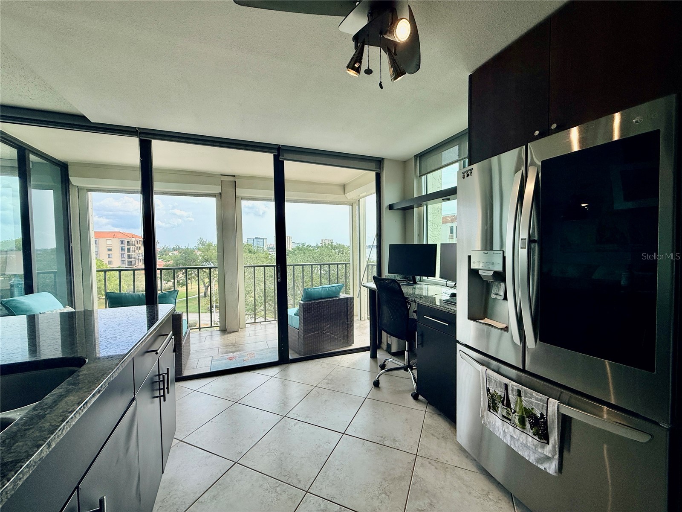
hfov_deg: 102.1
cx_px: 341
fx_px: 276
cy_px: 256
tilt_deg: -1.9
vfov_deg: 85.7
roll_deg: +1.2
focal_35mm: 14
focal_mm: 2.22
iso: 64
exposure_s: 1/1050
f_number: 2.2
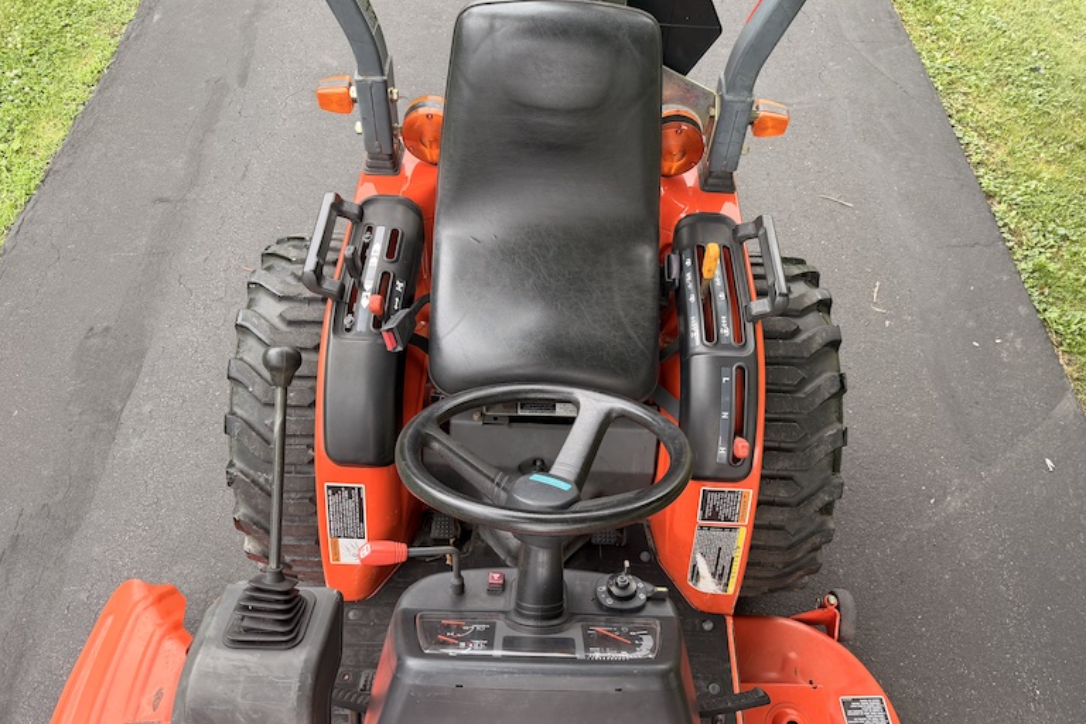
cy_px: 365
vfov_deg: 49.6
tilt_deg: -54.4
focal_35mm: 26
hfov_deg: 69.4
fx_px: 784
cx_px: 556
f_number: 1.78
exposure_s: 1/275
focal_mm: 6.76
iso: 80
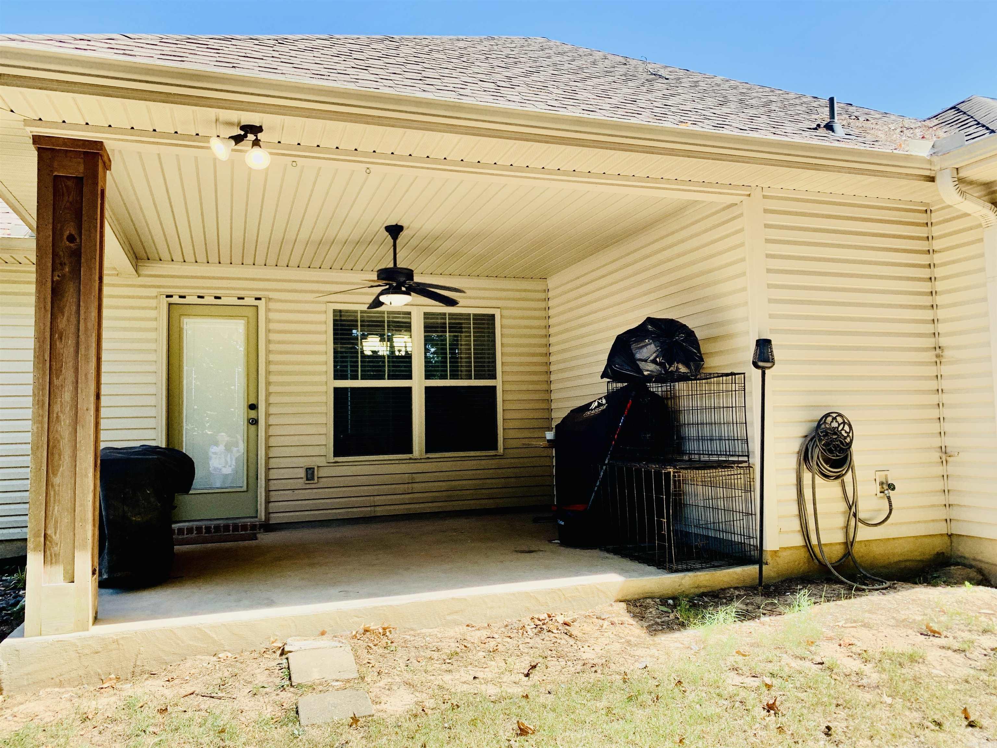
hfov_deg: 67.3
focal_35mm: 26
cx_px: 498
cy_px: 374
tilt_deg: +4.6
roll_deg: +0.4
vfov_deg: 53.1
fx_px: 749
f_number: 1.8
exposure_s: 1/446
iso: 25
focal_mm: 4.25
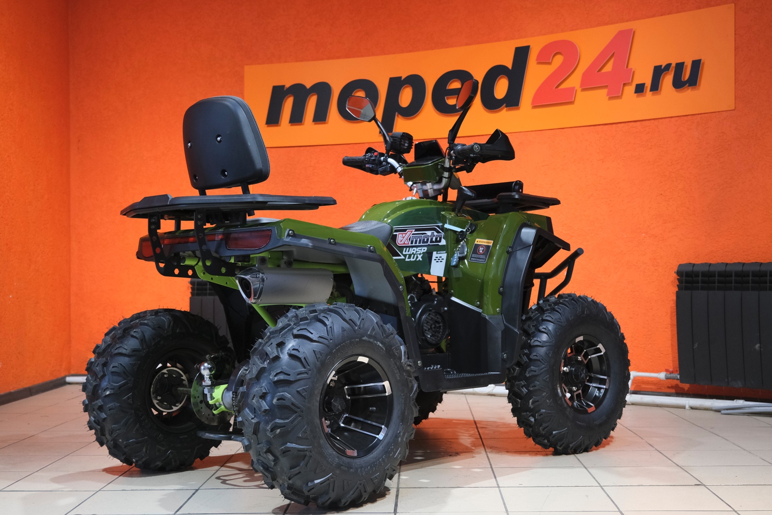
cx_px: 386
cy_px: 258
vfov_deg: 30.5
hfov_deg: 44.5
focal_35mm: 44
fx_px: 944
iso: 2000
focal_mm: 29.2
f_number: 4
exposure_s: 1/100
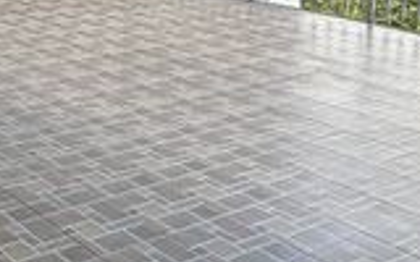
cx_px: -93
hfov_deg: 28.4
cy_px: -47
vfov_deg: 19.8
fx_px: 710
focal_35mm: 62
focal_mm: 2.22
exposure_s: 1/353
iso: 40
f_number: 2.2
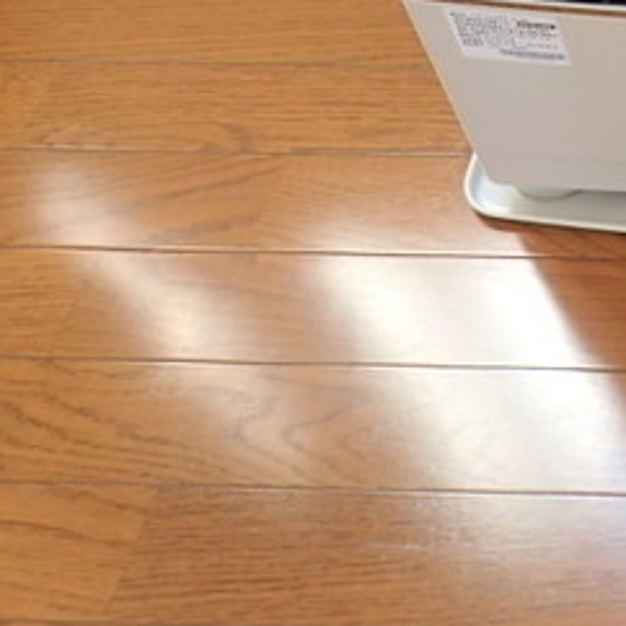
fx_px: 1494
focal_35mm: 73
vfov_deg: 21.8
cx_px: 1027
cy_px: -145
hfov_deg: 19.5
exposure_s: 1/30
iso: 100
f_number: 2.8
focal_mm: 4.5
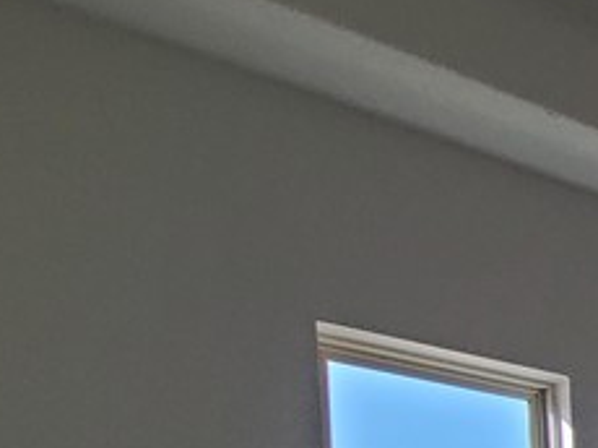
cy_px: 758
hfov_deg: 18.2
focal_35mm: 58
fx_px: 1001
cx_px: 1251
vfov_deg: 19.9
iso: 50
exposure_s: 1/254
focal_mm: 2.2
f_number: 2.2
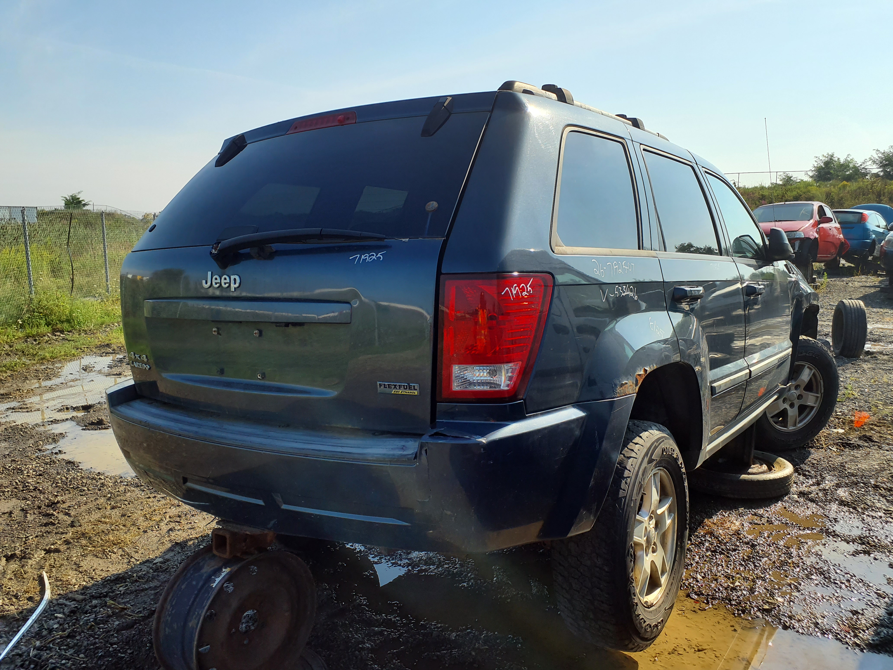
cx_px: 446
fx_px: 697
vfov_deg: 51.4
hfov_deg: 65.3
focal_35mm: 27
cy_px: 335
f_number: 1.9
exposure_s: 1/1228
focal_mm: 3.58
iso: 40
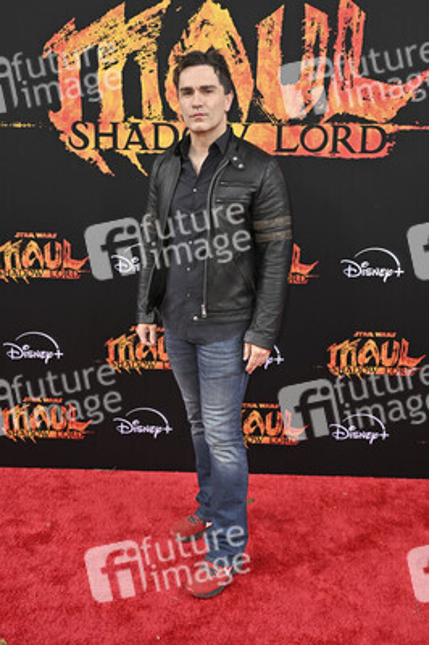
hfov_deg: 35.9
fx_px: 662
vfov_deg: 51.9
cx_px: 214
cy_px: 322
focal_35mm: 37
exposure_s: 1/320
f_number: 6.3
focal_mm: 37
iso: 800
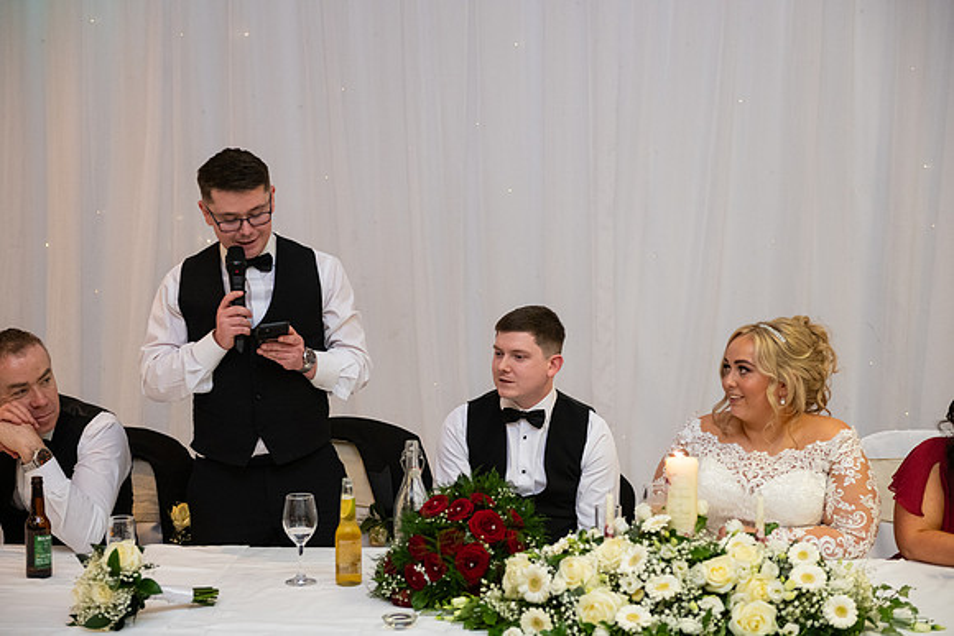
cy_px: 318
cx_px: 477
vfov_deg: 19.5
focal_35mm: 70
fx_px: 1855
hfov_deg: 28.8
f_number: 3.5
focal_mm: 70
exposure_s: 1/160
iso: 1250
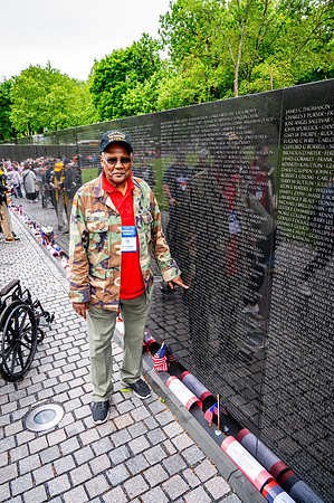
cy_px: 252
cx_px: 167
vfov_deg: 71.6
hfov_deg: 51.2
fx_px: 349
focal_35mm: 25
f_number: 8
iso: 1600
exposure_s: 1/640
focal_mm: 25
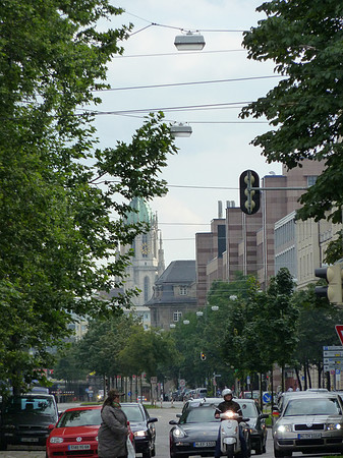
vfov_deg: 7.1
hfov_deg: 5.3
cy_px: 229
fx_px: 3676
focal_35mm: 278
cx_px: 172
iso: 250
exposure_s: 1/500
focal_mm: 45.7
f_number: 4.8
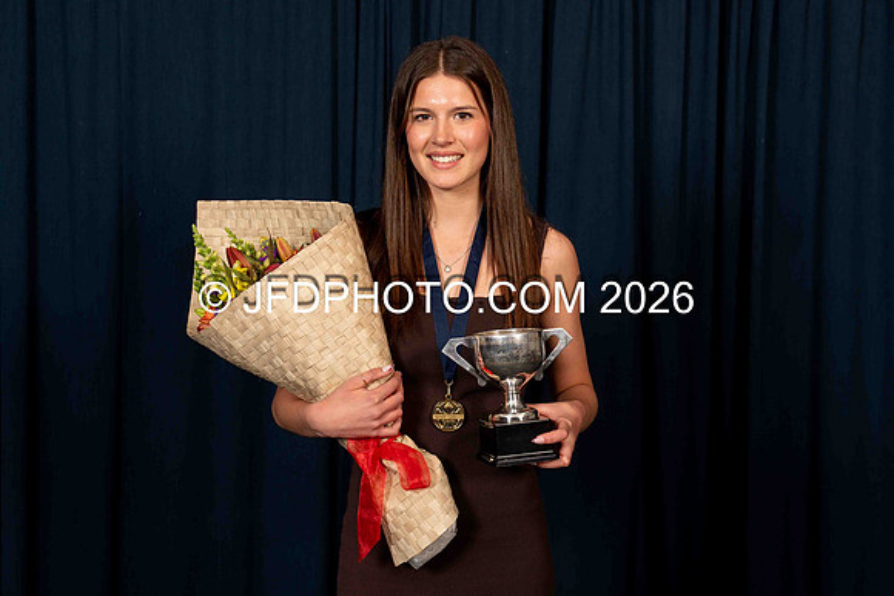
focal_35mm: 61
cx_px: 454
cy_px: 264
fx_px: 1526
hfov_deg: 32.6
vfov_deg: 22.1
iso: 200
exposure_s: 1/200
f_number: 5.6
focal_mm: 48
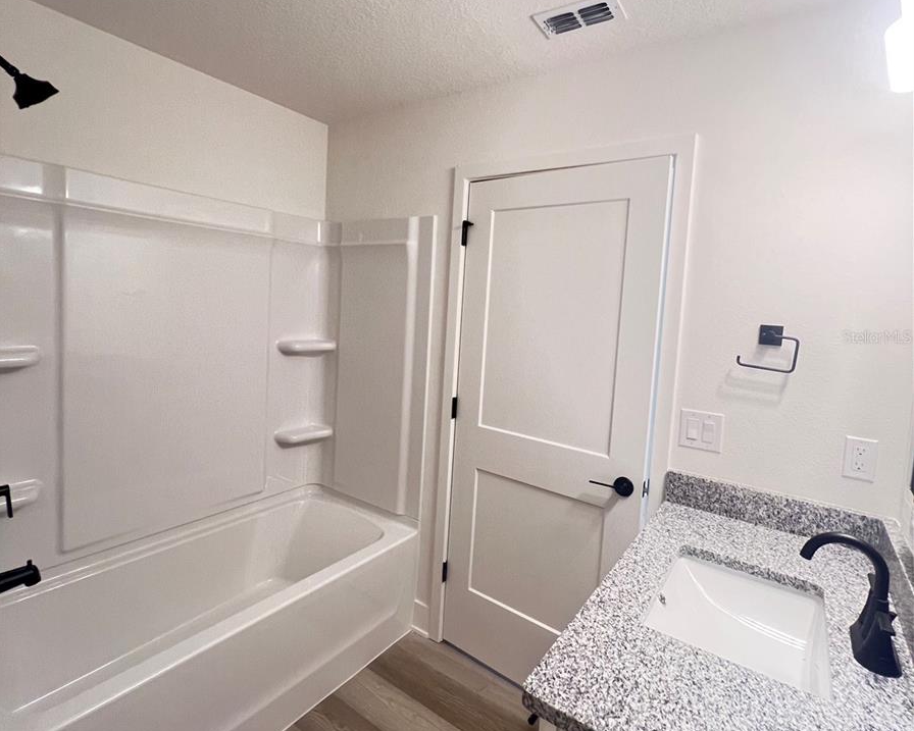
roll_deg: -3.4
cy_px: 336
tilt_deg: -2.0
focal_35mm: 17
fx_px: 460
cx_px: 456
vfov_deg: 76.8
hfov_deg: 89.6
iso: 250
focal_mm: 1.57
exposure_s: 1/60
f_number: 1.8
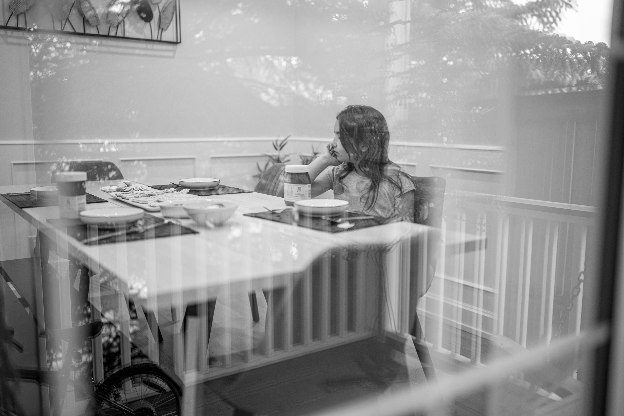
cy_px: 208
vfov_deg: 37.9
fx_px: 607
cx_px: 312
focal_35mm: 35
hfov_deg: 54.4
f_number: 1.2
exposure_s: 1/200
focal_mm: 35
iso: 200
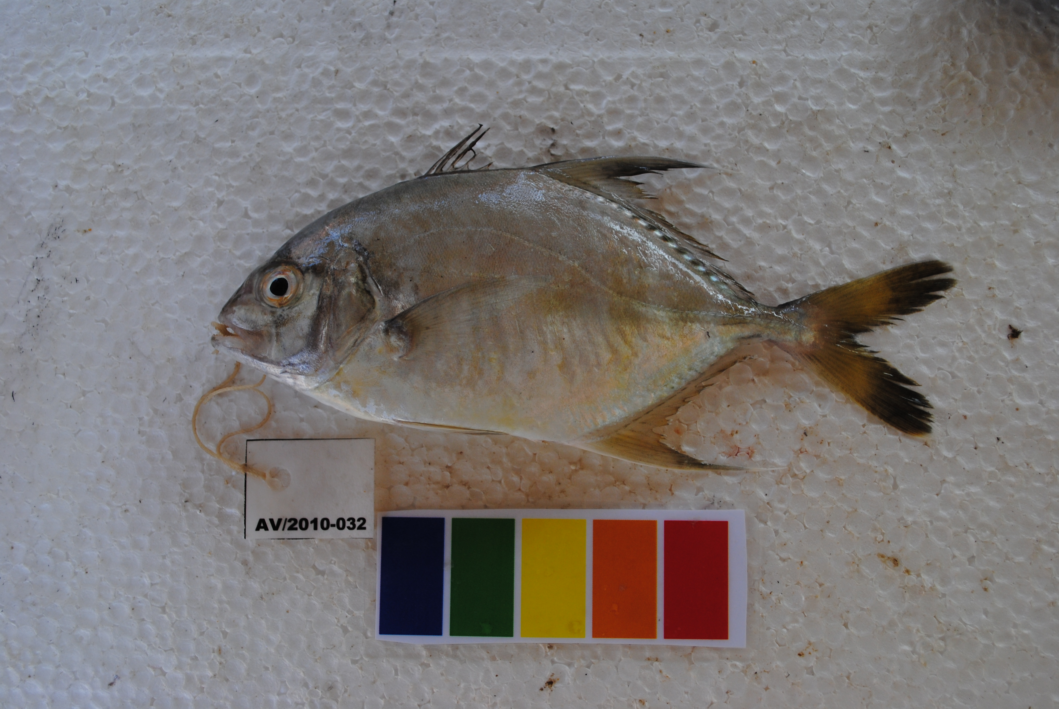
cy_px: 354
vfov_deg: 34.3
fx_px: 1149
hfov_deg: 49.5
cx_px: 530
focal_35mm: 39
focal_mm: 26
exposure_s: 1/125
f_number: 5.6
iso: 160
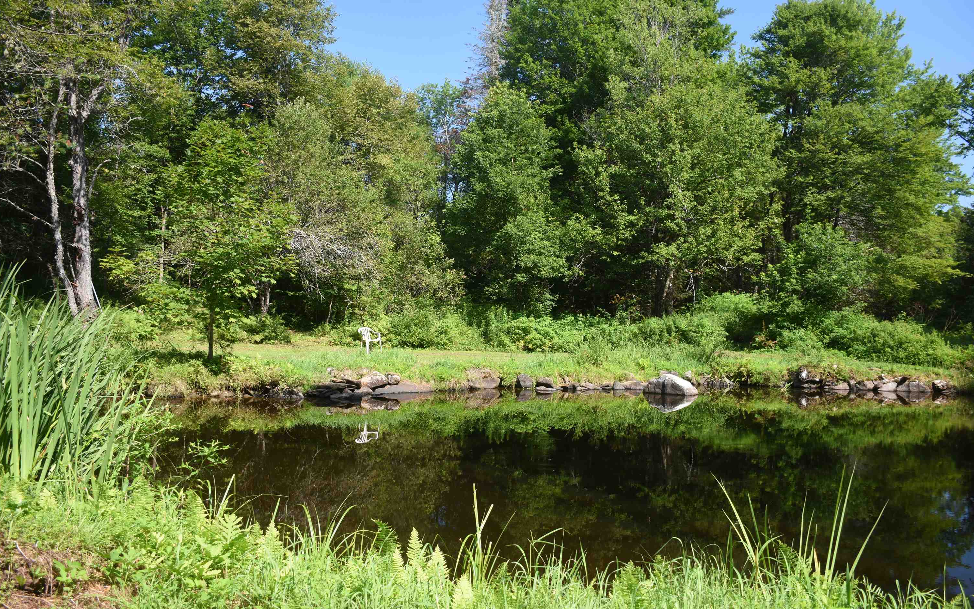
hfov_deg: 66.5
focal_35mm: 28
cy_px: 289
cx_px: 491
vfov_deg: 44.5
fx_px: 743
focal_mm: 18
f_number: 5
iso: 100
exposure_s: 1/100
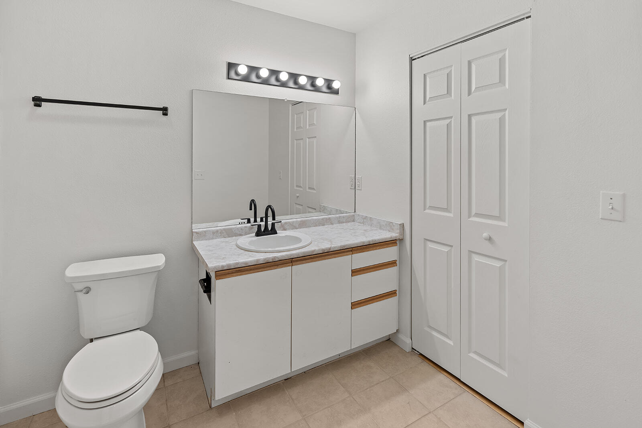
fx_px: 285
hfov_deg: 96.7
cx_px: 321
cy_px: 214
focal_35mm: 16
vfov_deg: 73.8
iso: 400
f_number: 3.5
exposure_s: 1/50
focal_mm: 16
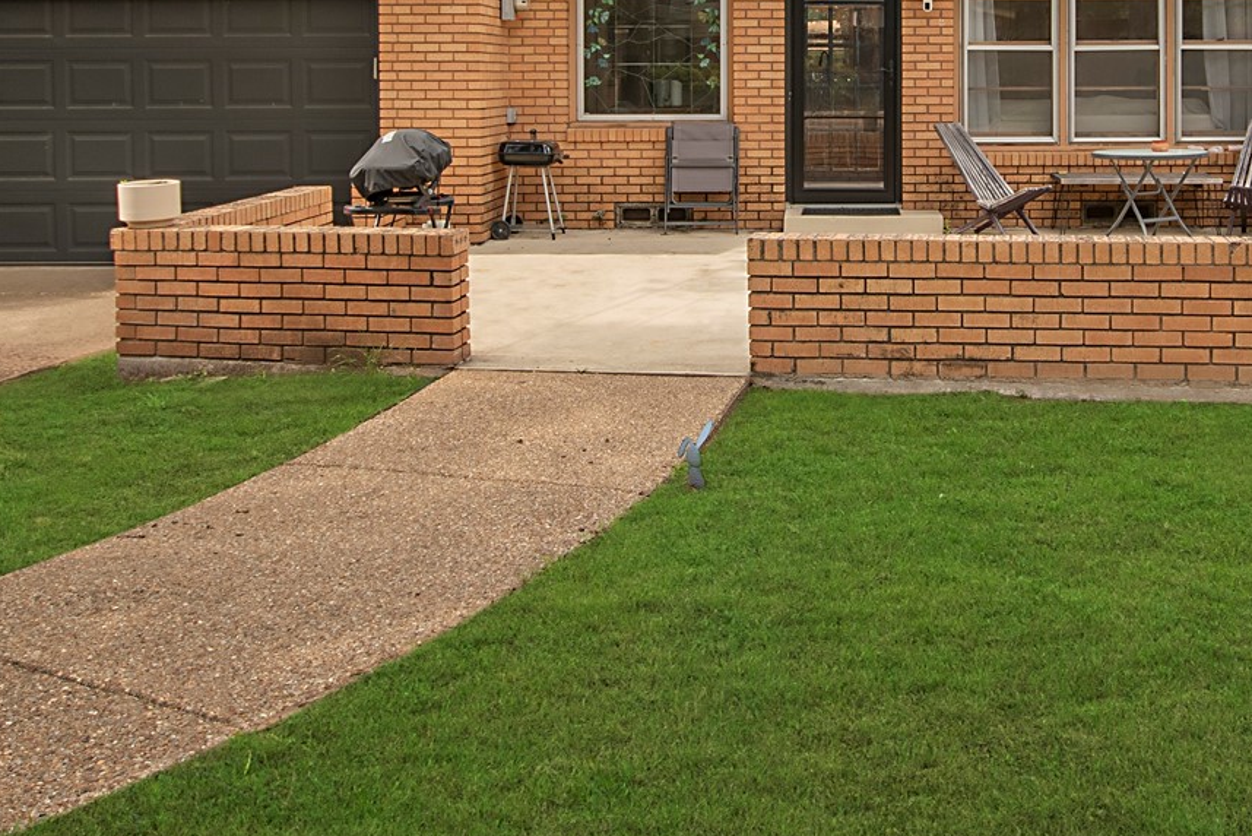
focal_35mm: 38
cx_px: 834
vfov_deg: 33.0
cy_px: 64
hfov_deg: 49.8
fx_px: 1322
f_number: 11
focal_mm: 10
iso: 100
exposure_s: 1/50
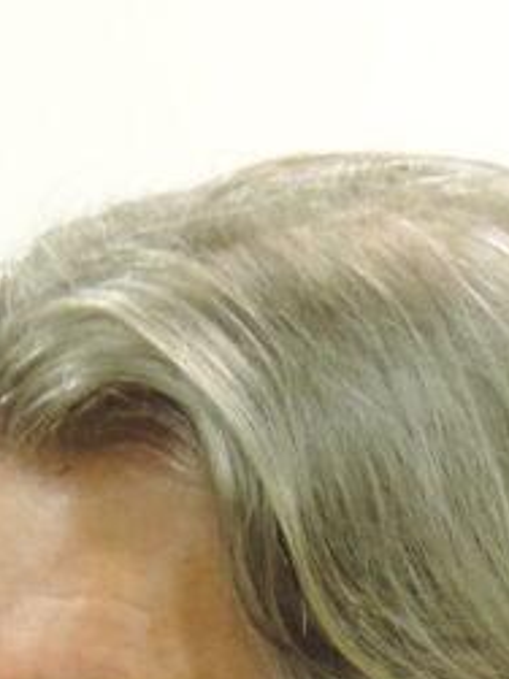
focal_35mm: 1020
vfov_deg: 1.9
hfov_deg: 1.5
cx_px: 493
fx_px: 20015
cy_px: 1014
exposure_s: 1/10
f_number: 4.7
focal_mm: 44.5
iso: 800
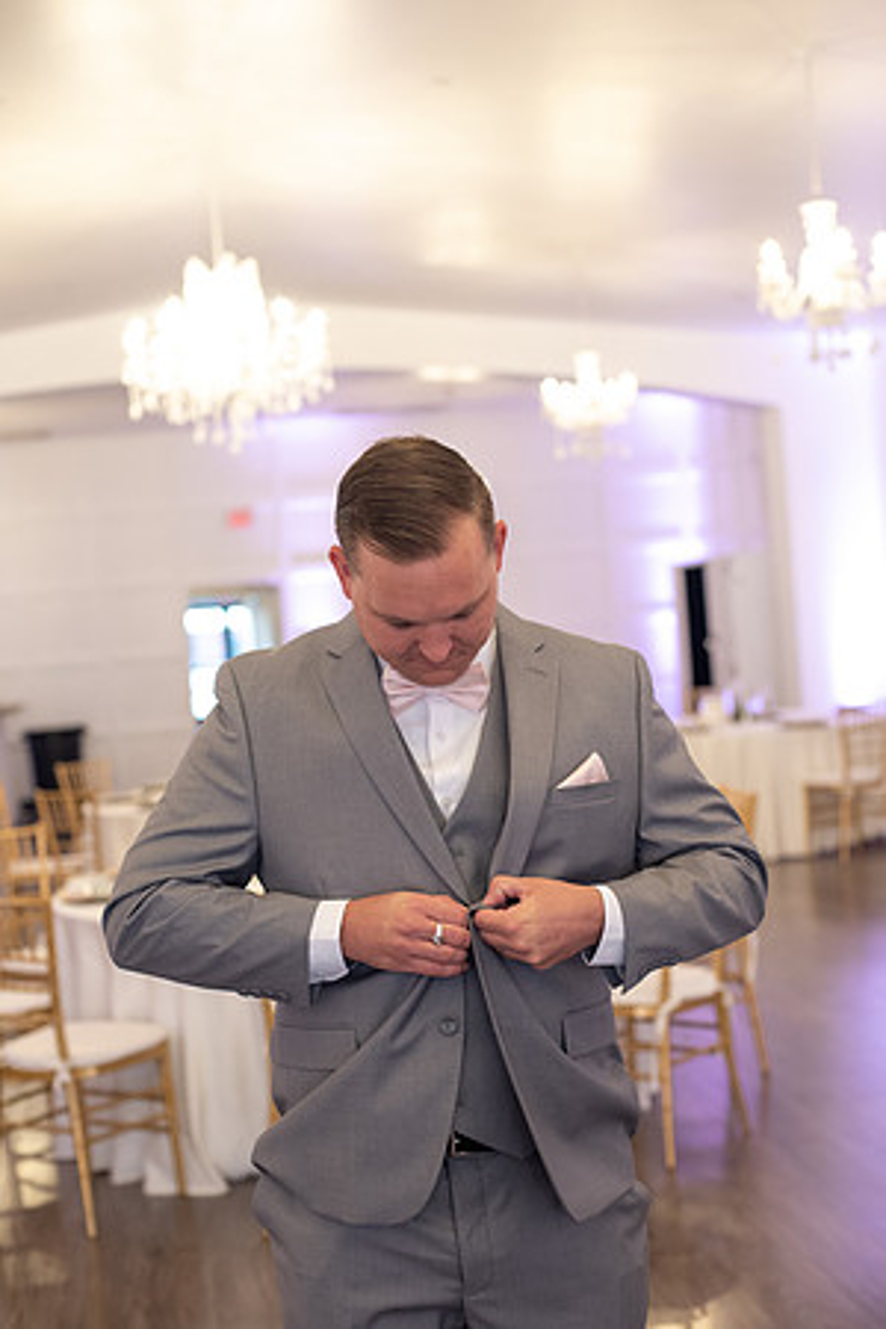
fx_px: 1846
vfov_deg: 39.6
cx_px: 443
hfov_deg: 27.0
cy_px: 664
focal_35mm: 50
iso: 1600
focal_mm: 50
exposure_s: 1/250
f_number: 2.8
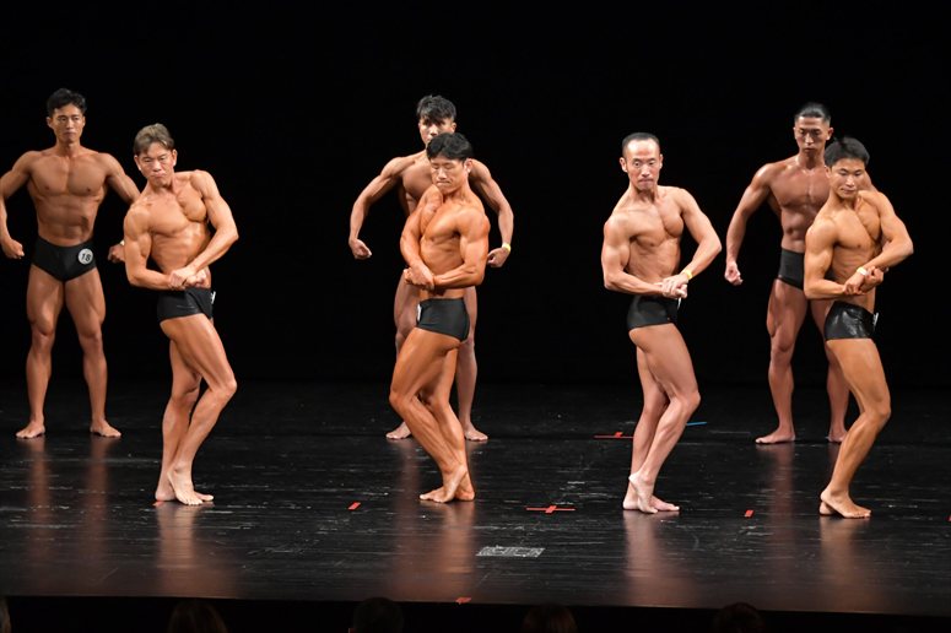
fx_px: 4938
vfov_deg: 7.3
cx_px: 476
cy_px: 316
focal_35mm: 187
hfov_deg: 11.0
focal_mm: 125
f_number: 5.6
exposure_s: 1/400
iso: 3200
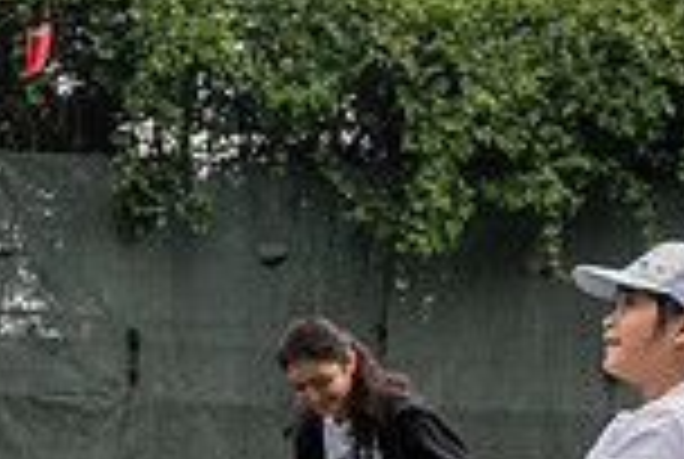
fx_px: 2551
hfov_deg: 14.9
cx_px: -55
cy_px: 584
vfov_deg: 10.1
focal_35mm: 134
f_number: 5
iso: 1600
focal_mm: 28
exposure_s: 1/2500
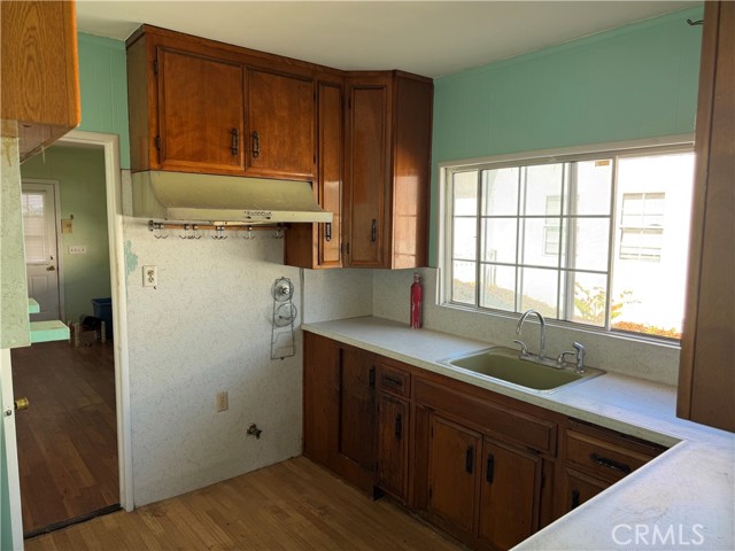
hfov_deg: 71.6
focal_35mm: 24
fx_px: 510
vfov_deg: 56.8
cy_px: 276
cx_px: 368
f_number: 1.78
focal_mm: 6.76
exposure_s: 1/130
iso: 50
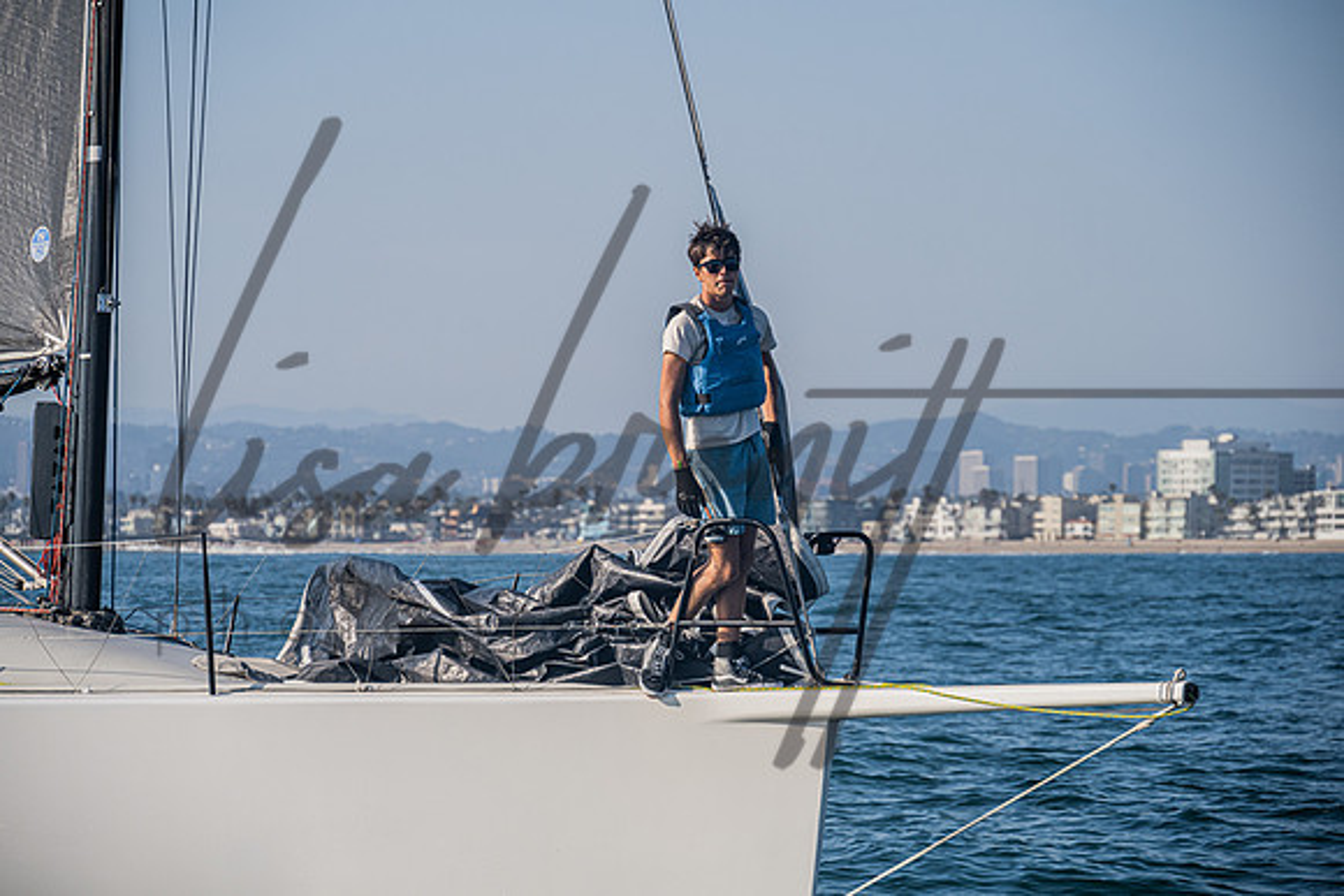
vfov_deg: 9.5
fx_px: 5414
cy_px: 448
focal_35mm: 145
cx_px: 672
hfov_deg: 14.2
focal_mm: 145
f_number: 6.3
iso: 400
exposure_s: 1/1250
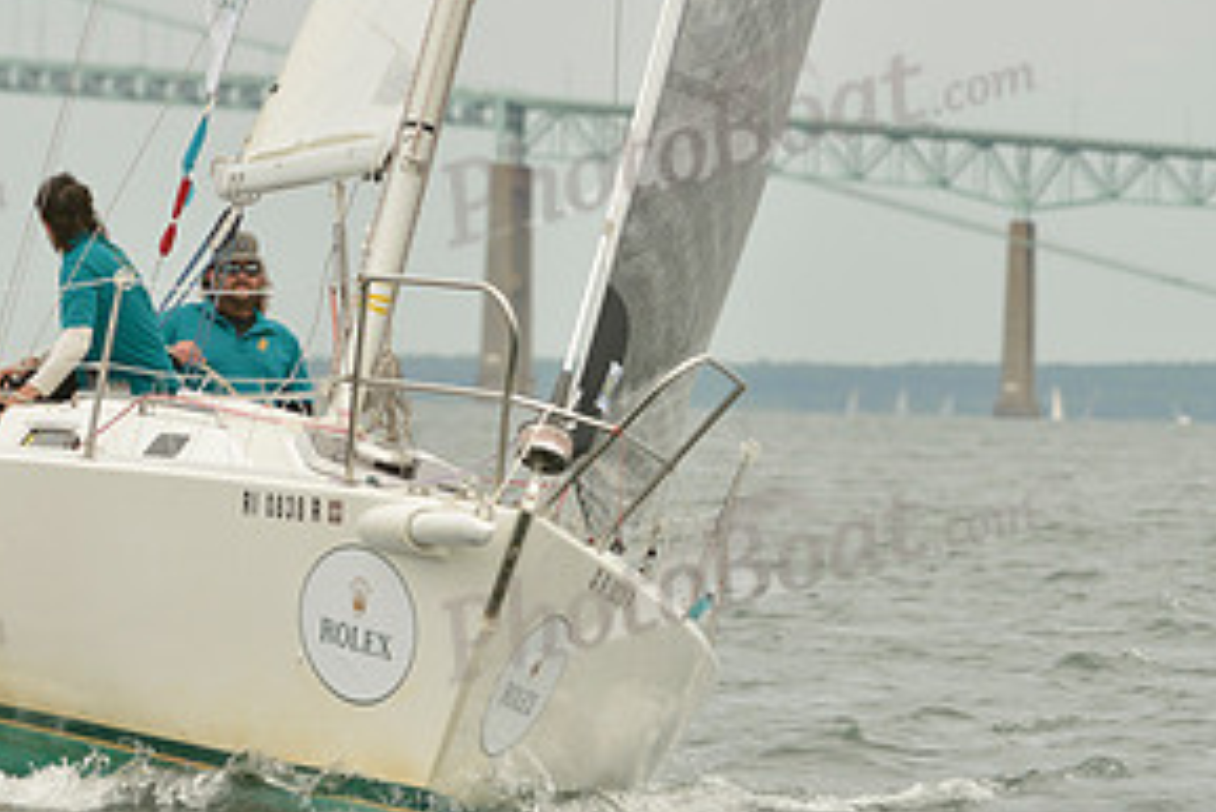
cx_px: 227
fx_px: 16288
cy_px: 414
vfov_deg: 2.9
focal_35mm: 482
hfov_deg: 4.3
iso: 400
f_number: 5
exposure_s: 1/1250
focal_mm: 240
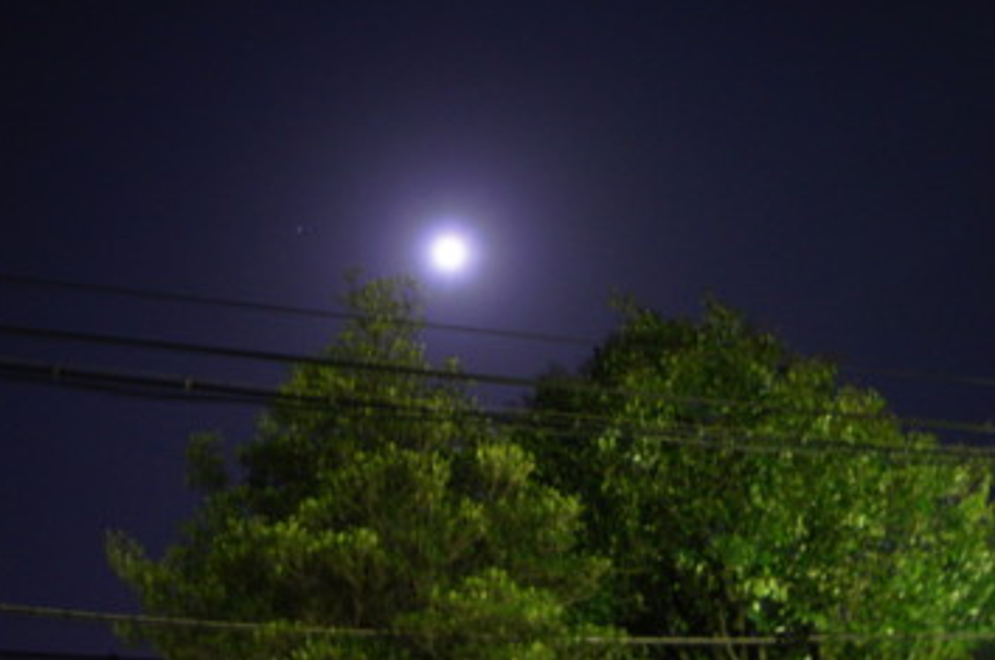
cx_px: 458
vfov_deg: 31.7
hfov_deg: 46.4
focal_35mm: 42
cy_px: 254
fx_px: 1159
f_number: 4
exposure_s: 1/2.5
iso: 1600
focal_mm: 22
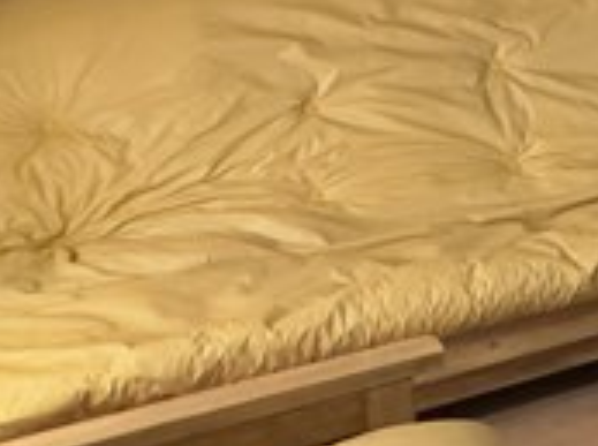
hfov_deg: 17.8
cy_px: -119
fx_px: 1258
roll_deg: +0.7
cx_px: 1220
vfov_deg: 18.8
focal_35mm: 73
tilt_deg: -3.2
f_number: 2.2
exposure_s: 1/84
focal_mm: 2.22
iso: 320
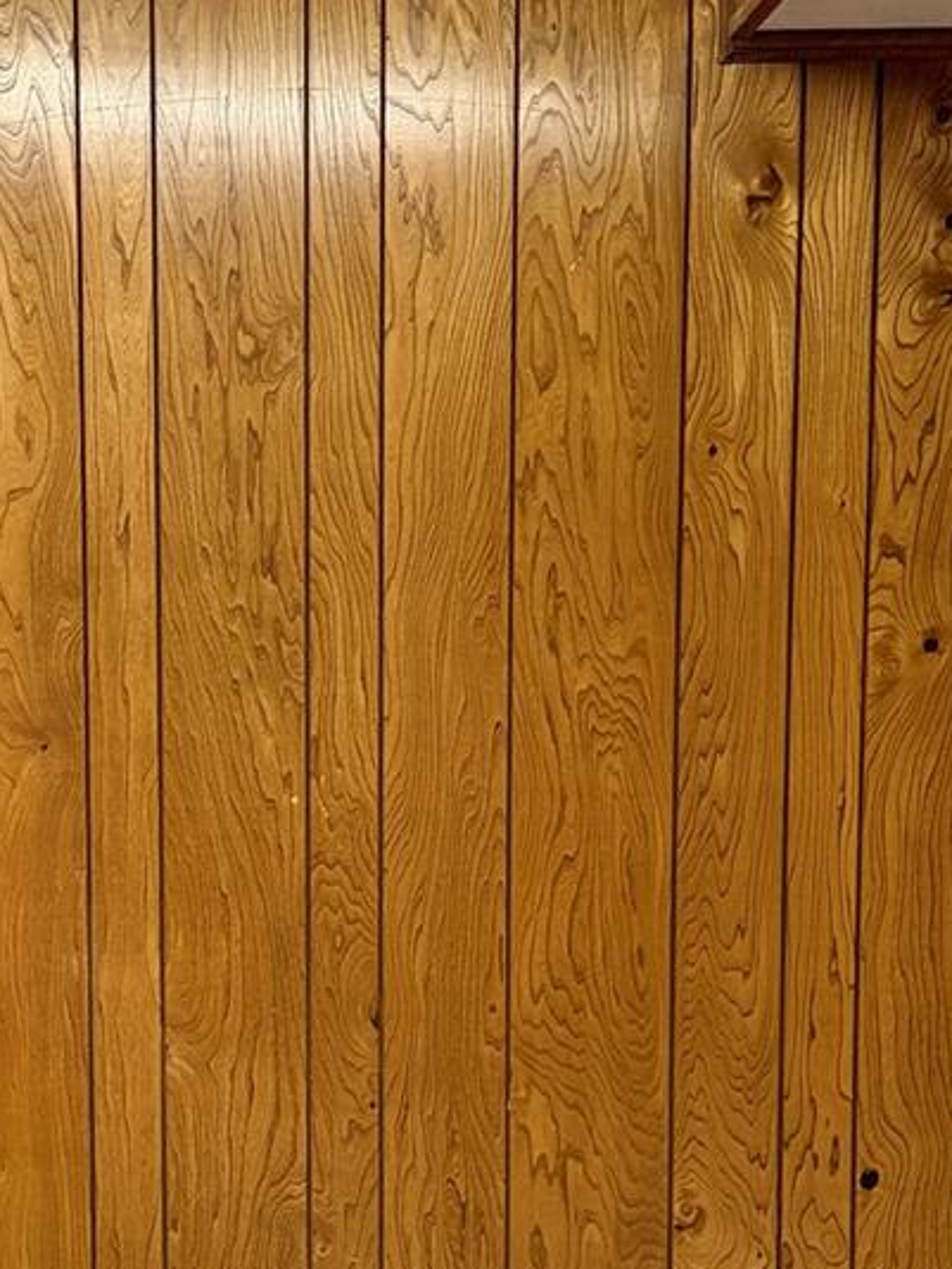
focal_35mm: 69
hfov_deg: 21.2
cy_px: 1000
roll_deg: +1.7
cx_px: 256
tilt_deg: -5.6
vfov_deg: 27.6
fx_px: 2528
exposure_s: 1/40
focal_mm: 6.76
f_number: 1.78
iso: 640
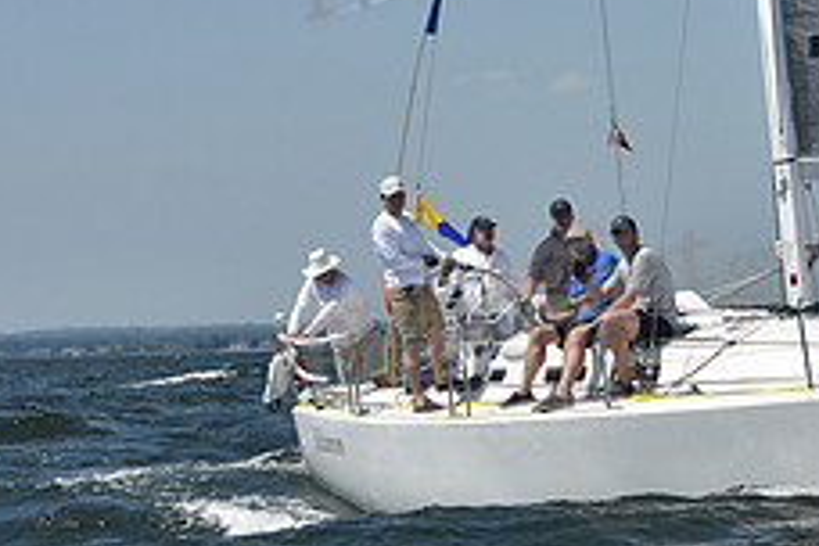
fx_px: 4049
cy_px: 63
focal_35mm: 178
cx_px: 995
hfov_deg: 11.3
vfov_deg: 7.7
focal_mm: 70
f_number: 9
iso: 250
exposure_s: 1/1250
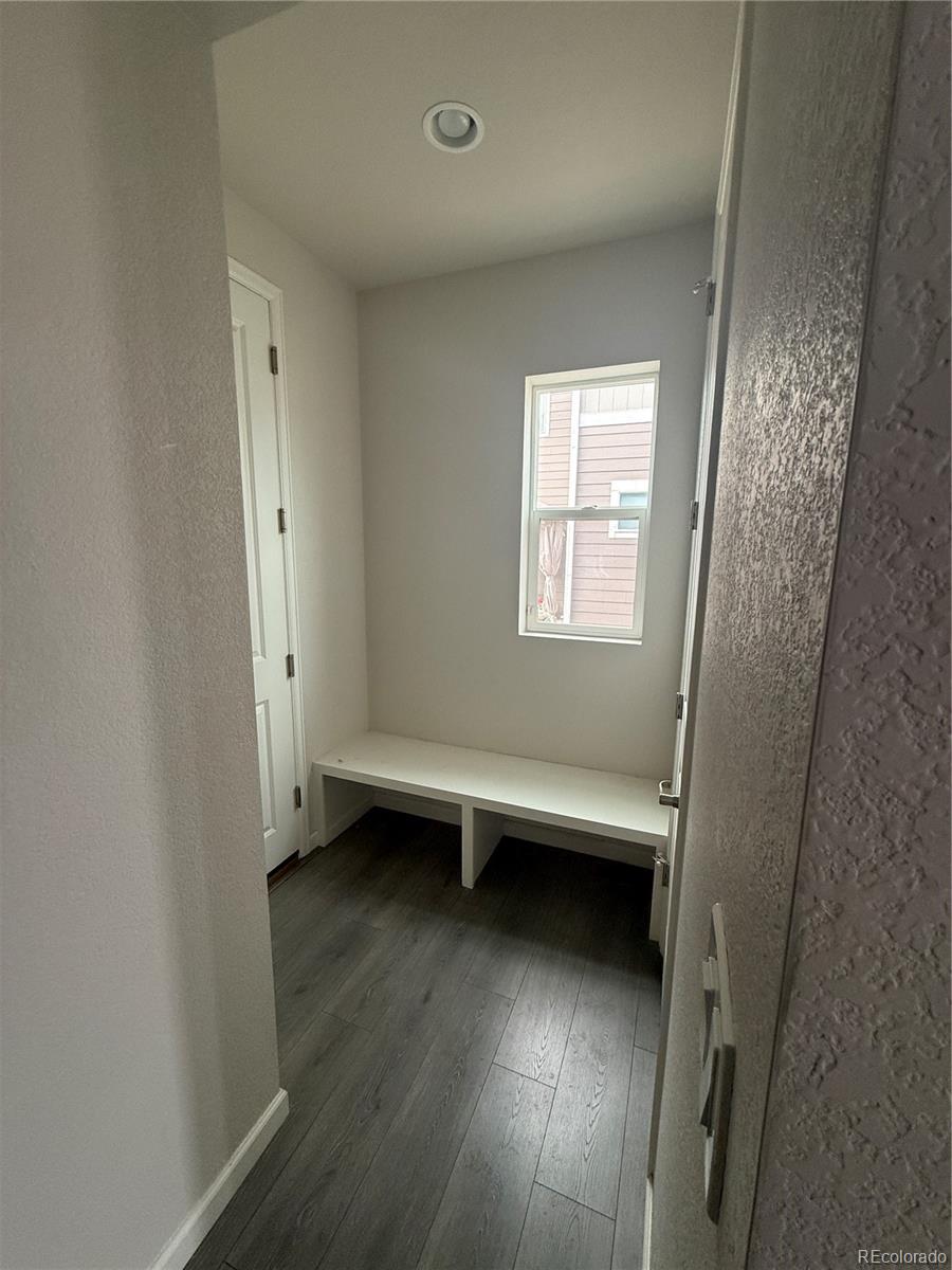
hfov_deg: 85.7
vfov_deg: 102.1
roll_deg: -1.2
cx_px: 476
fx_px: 513
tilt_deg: -8.3
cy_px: 635
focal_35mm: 14
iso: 200
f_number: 2.2
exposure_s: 1/99
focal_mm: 2.22
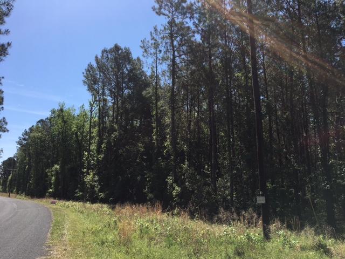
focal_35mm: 29
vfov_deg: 48.2
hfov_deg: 61.7
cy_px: 130
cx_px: 172
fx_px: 289
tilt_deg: +10.8
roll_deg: +0.0
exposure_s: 1/1479
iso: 25
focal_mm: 4.15
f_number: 2.2
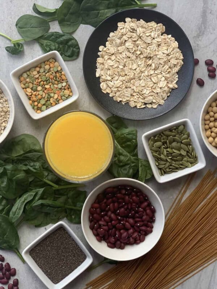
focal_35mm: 52
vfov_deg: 36.8
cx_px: 108
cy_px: 144
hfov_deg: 28.0
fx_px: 435
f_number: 2.4
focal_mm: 6
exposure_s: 1/122
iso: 40
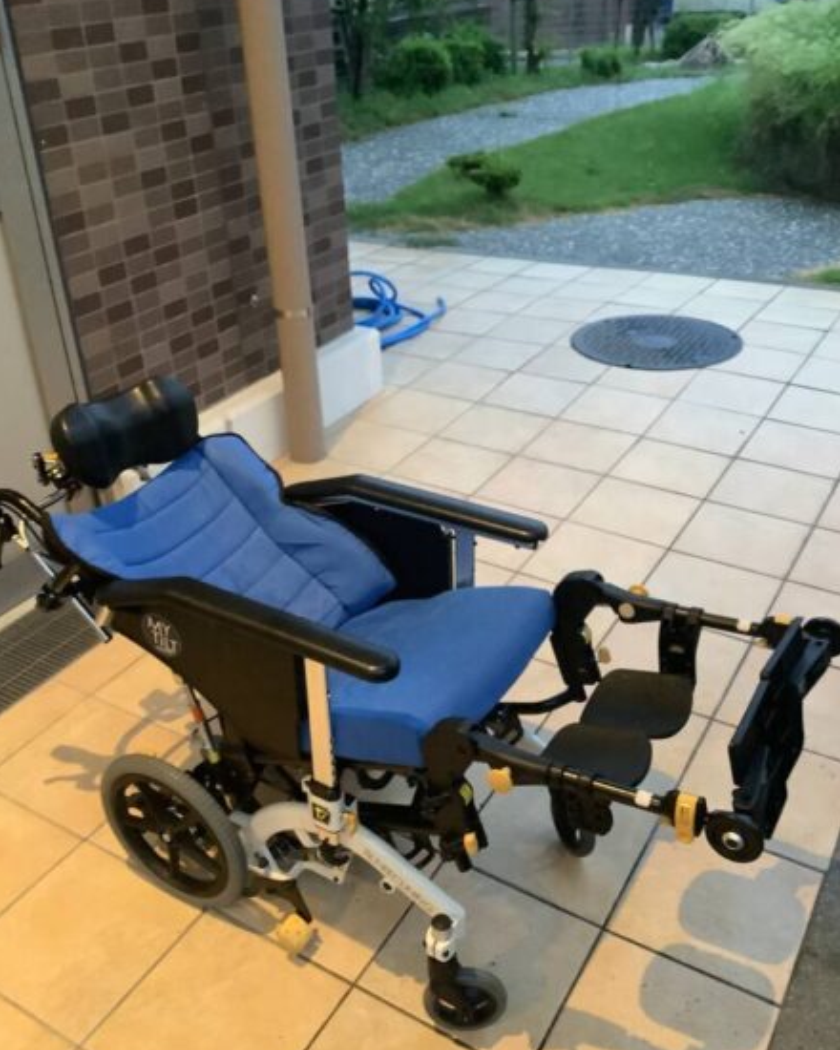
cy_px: 514
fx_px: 1026
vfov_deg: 54.2
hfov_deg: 44.5
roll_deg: +3.9
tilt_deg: -29.2
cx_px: 418
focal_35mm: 33
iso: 500
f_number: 2.4
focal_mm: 3.3
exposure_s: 1/30
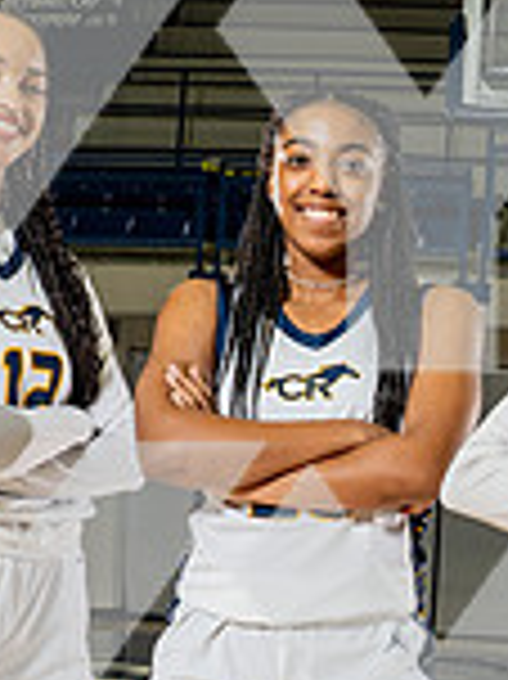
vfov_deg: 25.1
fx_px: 1450
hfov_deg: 18.7
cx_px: 625
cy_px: 682
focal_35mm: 74
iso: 640
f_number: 8
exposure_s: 1/250
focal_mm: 20
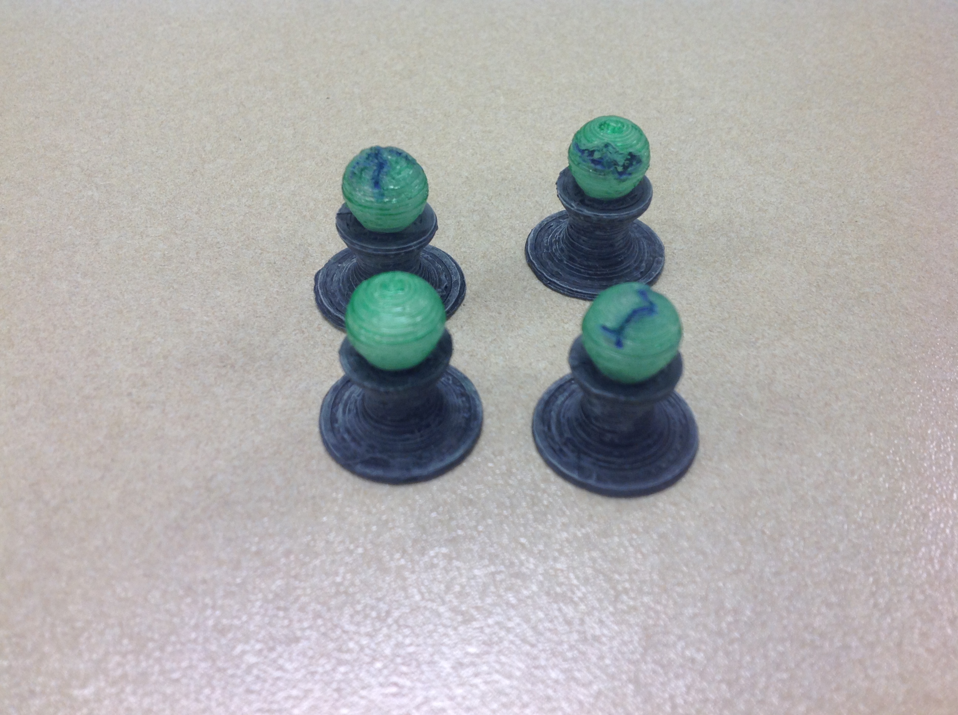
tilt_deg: -46.9
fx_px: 967
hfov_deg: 52.7
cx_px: 479
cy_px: 358
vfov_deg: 40.6
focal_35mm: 35
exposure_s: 1/40
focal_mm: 4.28
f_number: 2.4
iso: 50
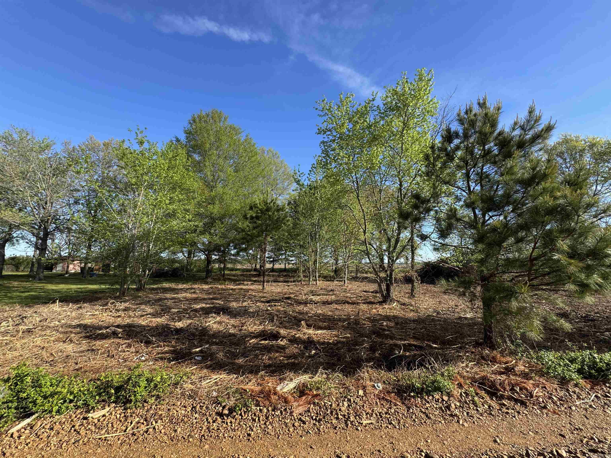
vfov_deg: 85.7
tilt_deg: +7.6
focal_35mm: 14
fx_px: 247
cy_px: 229
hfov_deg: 102.1
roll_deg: +0.6
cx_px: 306
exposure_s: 1/675
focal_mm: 2.22
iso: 50
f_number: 2.2
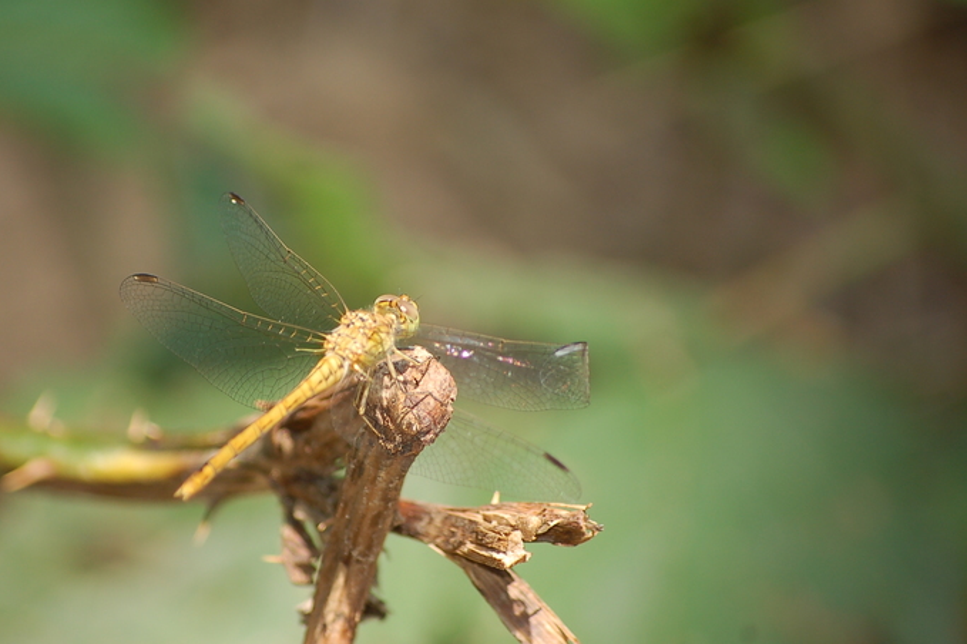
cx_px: 382
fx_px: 11410
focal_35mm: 425
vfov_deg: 3.2
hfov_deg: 4.9
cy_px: 325
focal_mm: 200
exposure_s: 1/200
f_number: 5.6
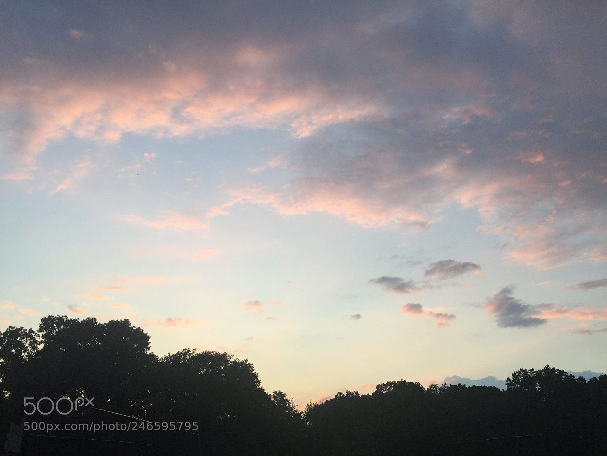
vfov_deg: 48.2
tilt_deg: +24.4
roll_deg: -2.4
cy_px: 228
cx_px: 304
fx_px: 509
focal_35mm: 29
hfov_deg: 61.7
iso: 32
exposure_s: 1/309
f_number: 2.2
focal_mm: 4.15
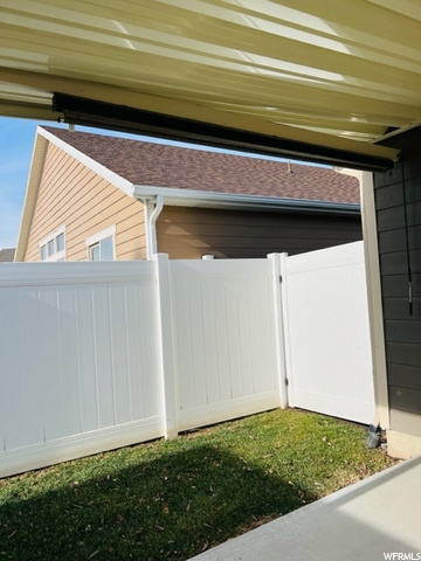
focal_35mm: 26
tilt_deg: +1.9
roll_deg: +3.1
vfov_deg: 67.3
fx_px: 422
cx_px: 210
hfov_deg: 53.1
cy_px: 280
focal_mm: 5.7
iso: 50
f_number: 1.5
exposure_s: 1/4630
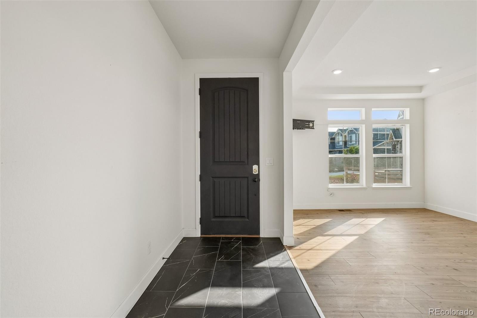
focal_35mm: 15
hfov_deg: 100.4
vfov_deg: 77.3
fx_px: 199
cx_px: 238
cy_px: 159
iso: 400
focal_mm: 10
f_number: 8
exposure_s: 1/100
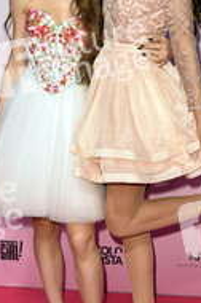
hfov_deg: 14.1
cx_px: 115
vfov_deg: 21.1
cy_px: 140
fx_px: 815
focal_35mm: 97
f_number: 6.3
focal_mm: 46
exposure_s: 1/200
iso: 640
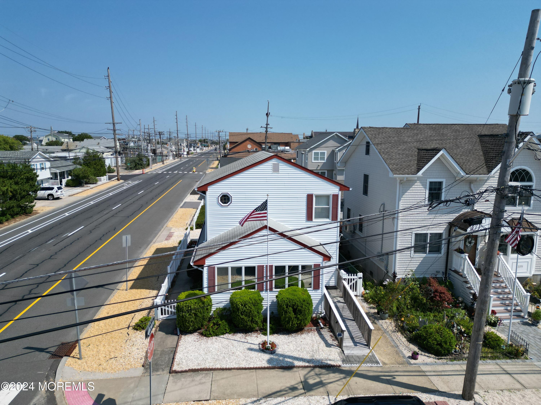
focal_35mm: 24
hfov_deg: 71.6
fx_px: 375
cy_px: 202
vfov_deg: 56.8
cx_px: 270
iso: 130
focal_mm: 6.72
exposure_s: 1/4000
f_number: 1.7
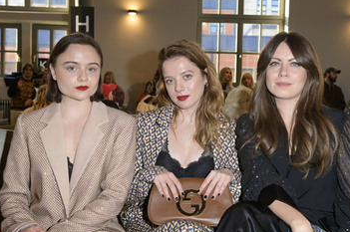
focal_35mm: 45
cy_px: 138
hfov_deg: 43.6
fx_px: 437
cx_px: 183
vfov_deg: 29.7
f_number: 5.6
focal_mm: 35
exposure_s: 1/160
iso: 1000
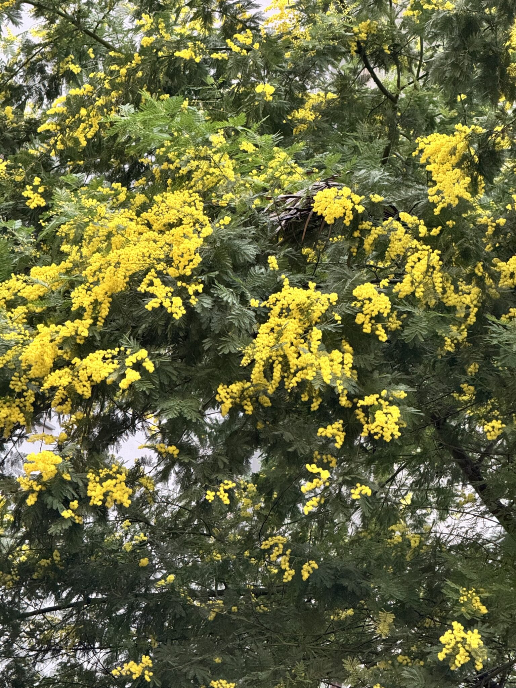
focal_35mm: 120
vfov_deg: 16.4
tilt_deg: +17.5
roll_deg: -12.0
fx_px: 2385
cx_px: 258
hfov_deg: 12.3
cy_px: 344
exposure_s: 1/99
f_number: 2.8
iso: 200
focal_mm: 15.66
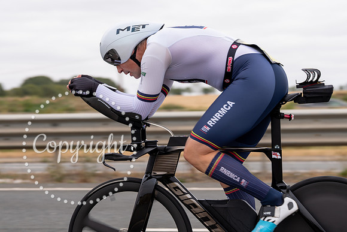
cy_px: 64
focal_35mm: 102
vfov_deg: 13.5
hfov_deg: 20.1
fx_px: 979
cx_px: 158
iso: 100
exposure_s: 1/320
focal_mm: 70
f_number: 4
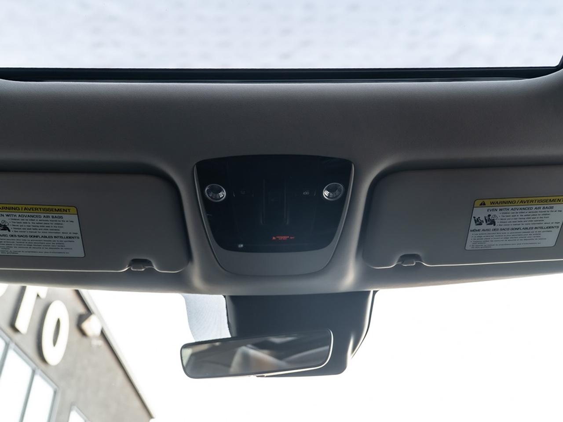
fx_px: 524
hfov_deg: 56.5
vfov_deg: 43.9
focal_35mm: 32
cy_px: 211
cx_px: 282
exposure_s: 1/25
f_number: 4
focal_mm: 28
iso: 250
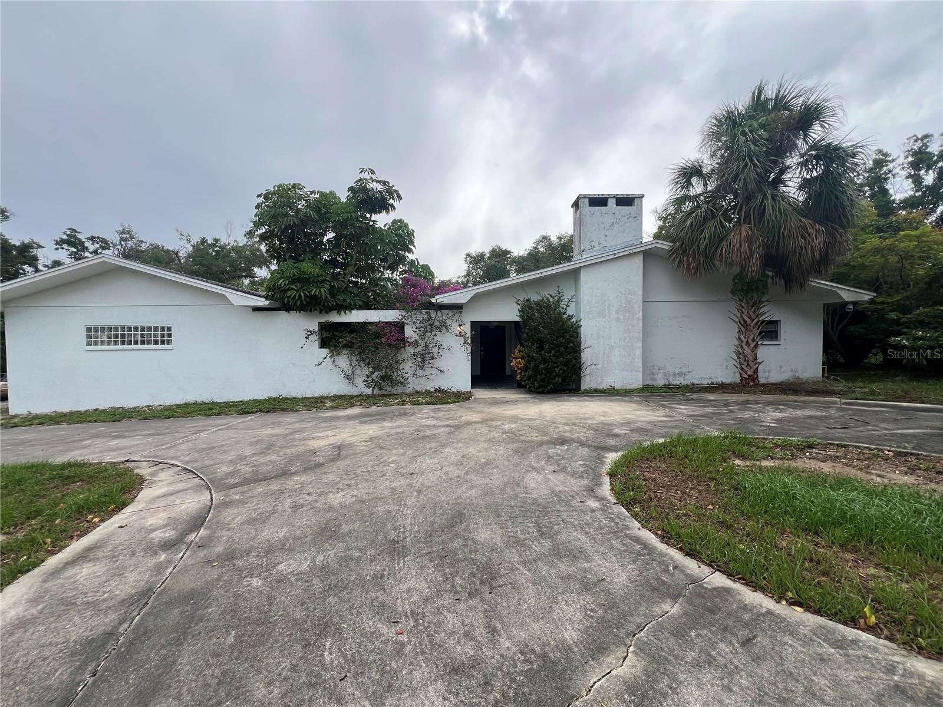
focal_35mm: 13
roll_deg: +0.5
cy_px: 354
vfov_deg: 89.9
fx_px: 354
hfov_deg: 106.2
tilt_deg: -1.4
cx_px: 472
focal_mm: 1.57
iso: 32
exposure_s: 1/673
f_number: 1.8
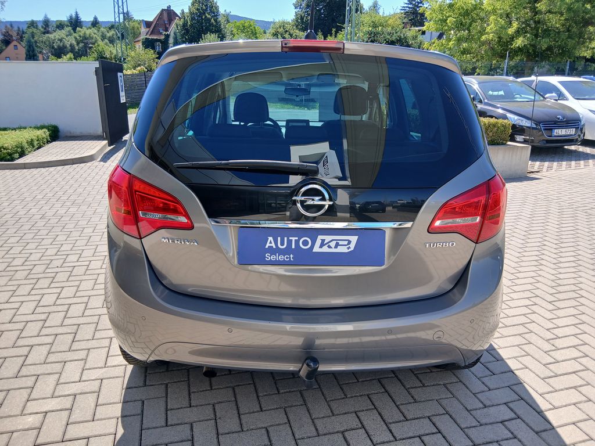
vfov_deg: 53.1
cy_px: 223
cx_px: 298
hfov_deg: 67.3
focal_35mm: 26
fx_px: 447
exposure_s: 1/191
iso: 20
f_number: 1.8
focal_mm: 3.98
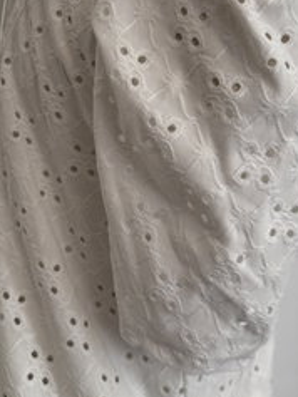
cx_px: 121
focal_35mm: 54
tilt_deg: -2.7
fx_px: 619
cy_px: 145
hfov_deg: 27.0
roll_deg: -2.7
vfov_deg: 35.3
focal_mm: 6.76
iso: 100
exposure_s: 1/100
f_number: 1.78
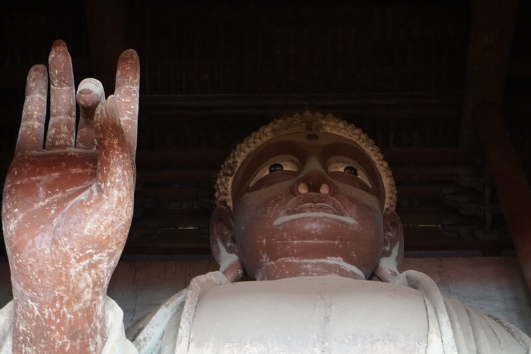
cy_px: 177
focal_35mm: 70
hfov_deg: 28.8
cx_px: 266
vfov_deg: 19.4
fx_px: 1032
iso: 6400
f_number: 5.6
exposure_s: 1/30
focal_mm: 70
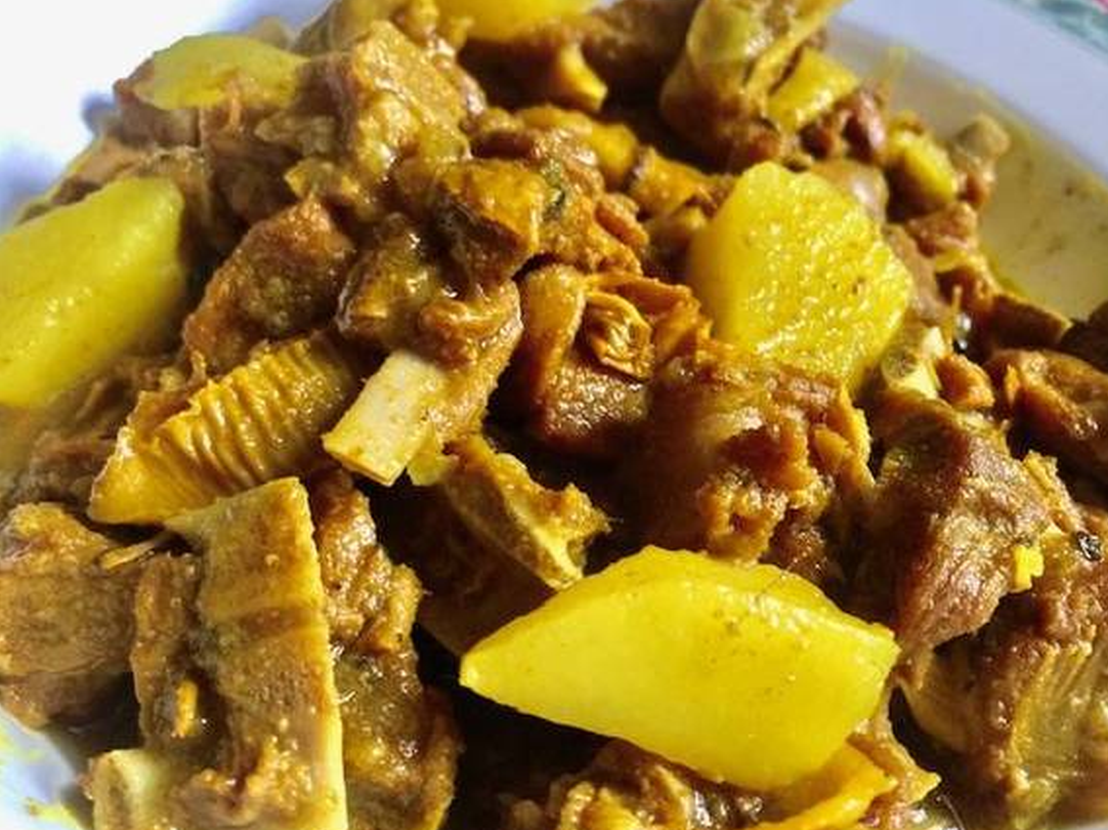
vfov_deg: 46.8
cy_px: 414
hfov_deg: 60.0
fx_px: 960
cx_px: 571
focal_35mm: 30
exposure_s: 1/17
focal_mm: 4.15
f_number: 2.2
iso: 80
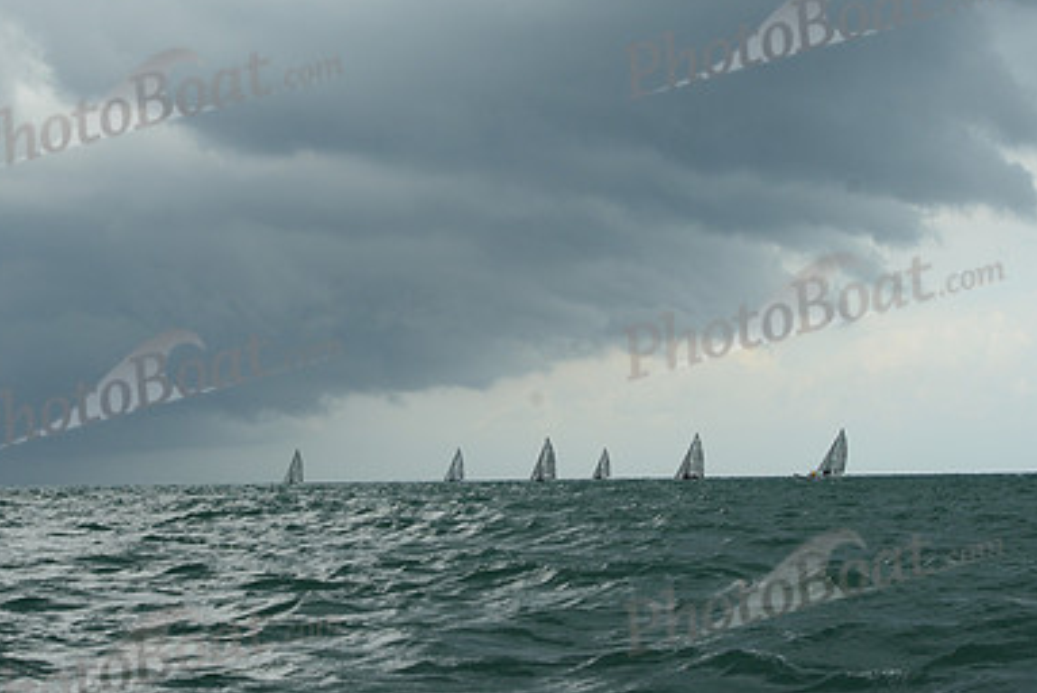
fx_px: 3056
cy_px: 207
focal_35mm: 106
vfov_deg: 12.9
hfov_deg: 19.3
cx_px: 485
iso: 400
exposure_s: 1/1000
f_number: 9
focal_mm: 70
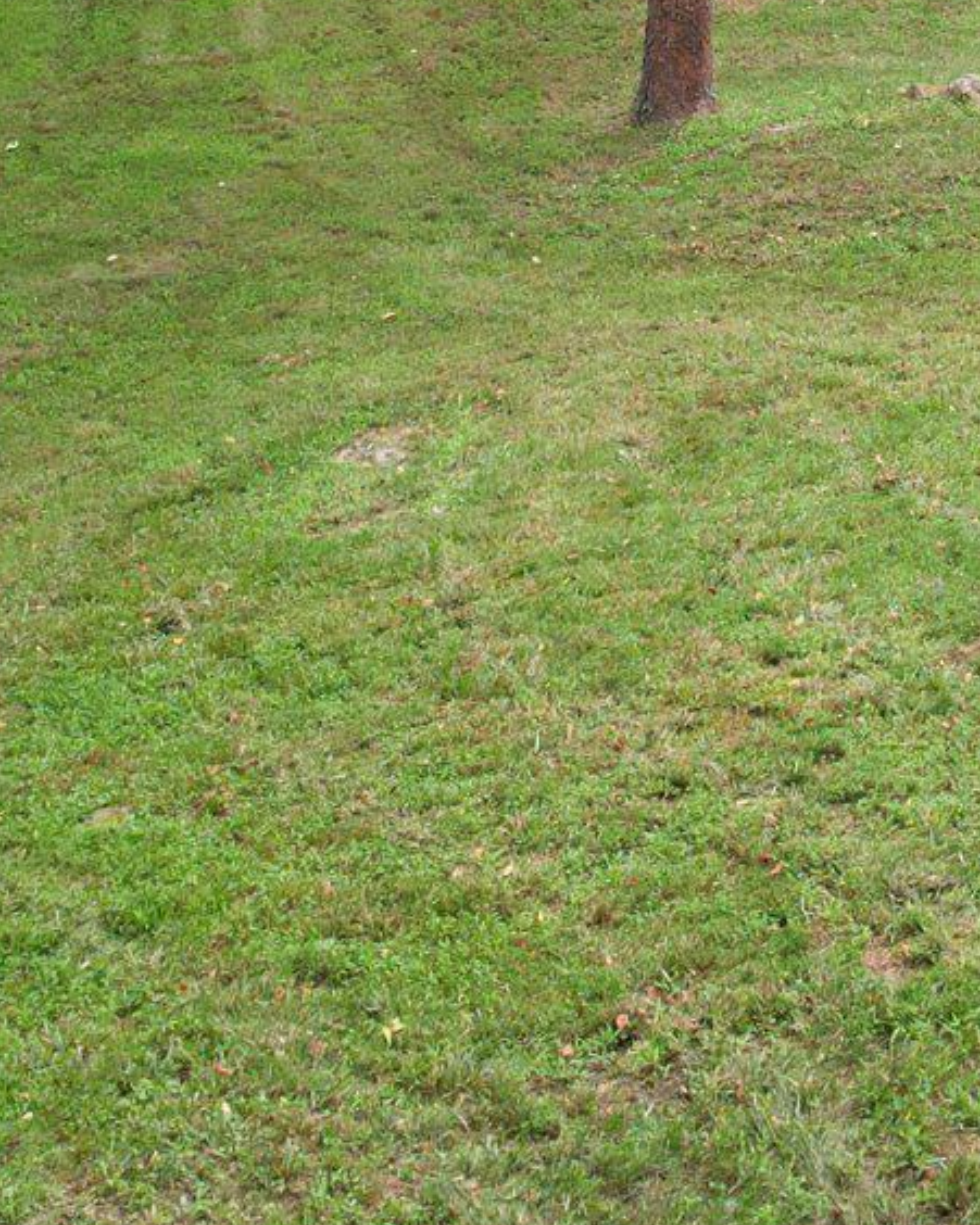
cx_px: 952
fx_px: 2720
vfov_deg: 24.2
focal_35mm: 75
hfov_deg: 19.9
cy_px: -10
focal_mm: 8.38
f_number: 2.8
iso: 270
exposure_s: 1/15
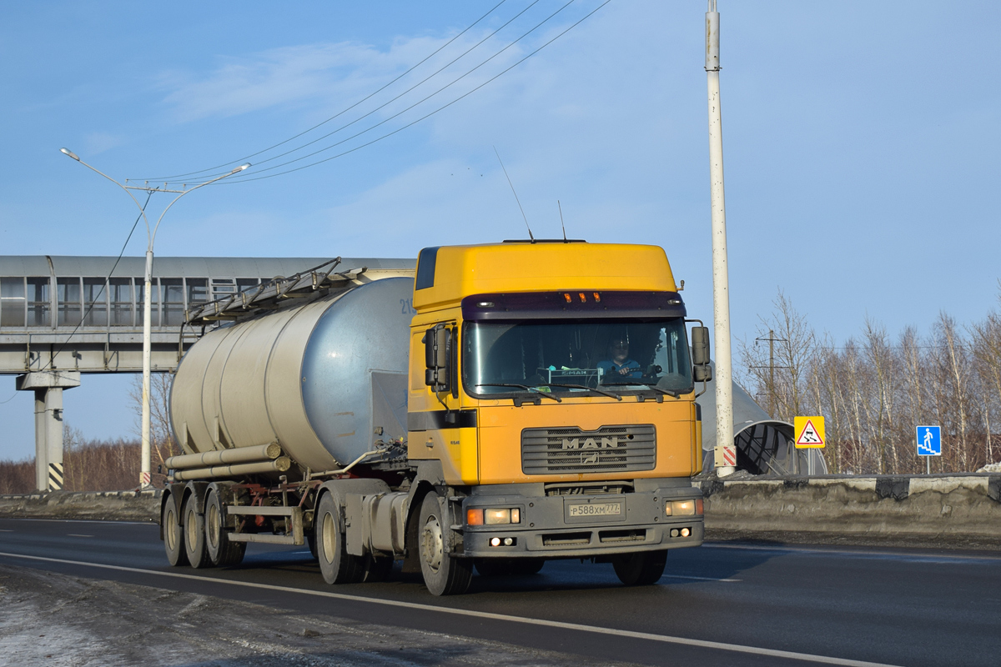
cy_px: 334
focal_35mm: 63
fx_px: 1752
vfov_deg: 21.6
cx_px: 500
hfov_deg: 31.9
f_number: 5
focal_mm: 42
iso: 100
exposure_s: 1/1000
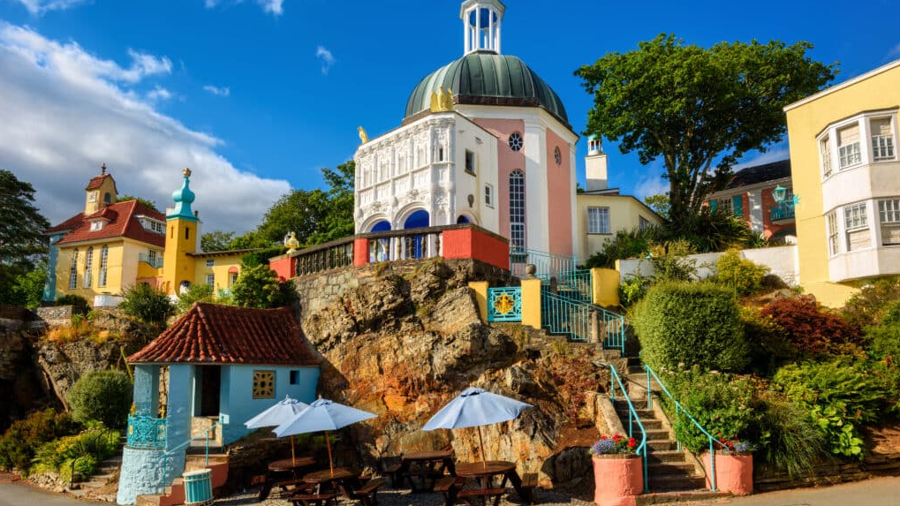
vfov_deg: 55.9
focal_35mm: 20
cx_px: 449
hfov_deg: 86.6
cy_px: 243
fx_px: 477
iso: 64
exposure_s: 1/80
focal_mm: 19
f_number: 10
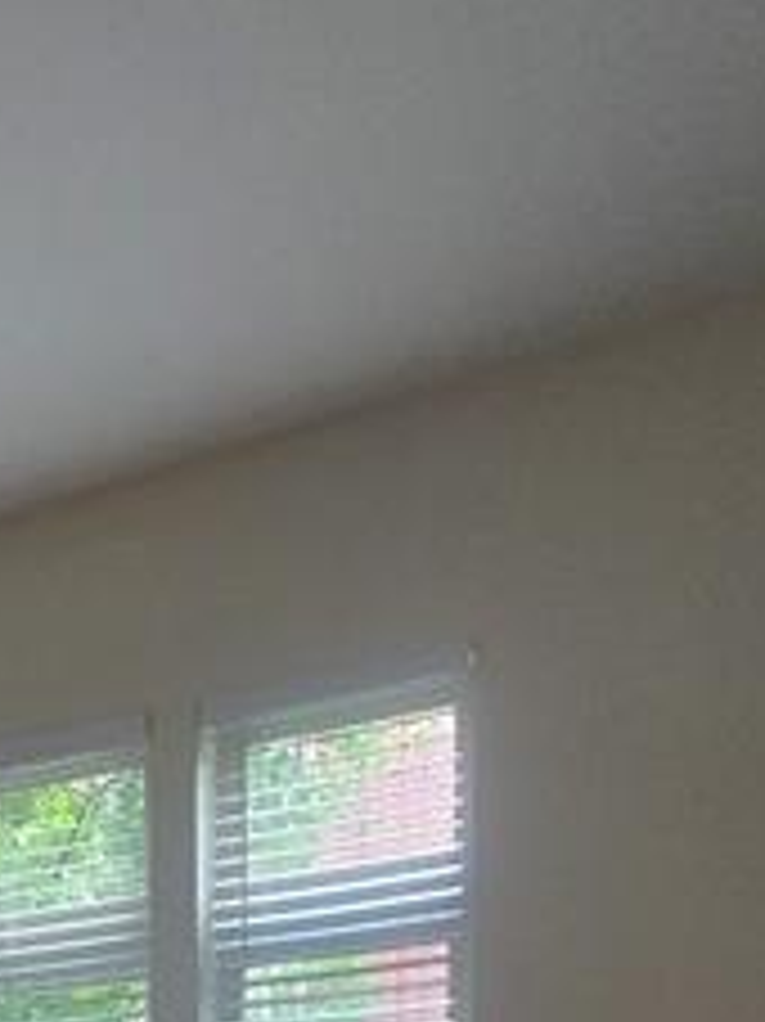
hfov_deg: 28.7
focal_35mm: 44
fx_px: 1298
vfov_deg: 30.9
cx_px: -144
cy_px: 1400
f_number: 2.2
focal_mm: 2.2
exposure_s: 1/60
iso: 320
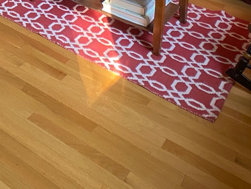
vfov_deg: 15.0
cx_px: 45
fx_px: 646
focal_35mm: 89
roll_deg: -1.0
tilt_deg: -12.8
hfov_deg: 21.7
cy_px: -123
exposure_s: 1/60
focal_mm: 4.25
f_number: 1.8
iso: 160
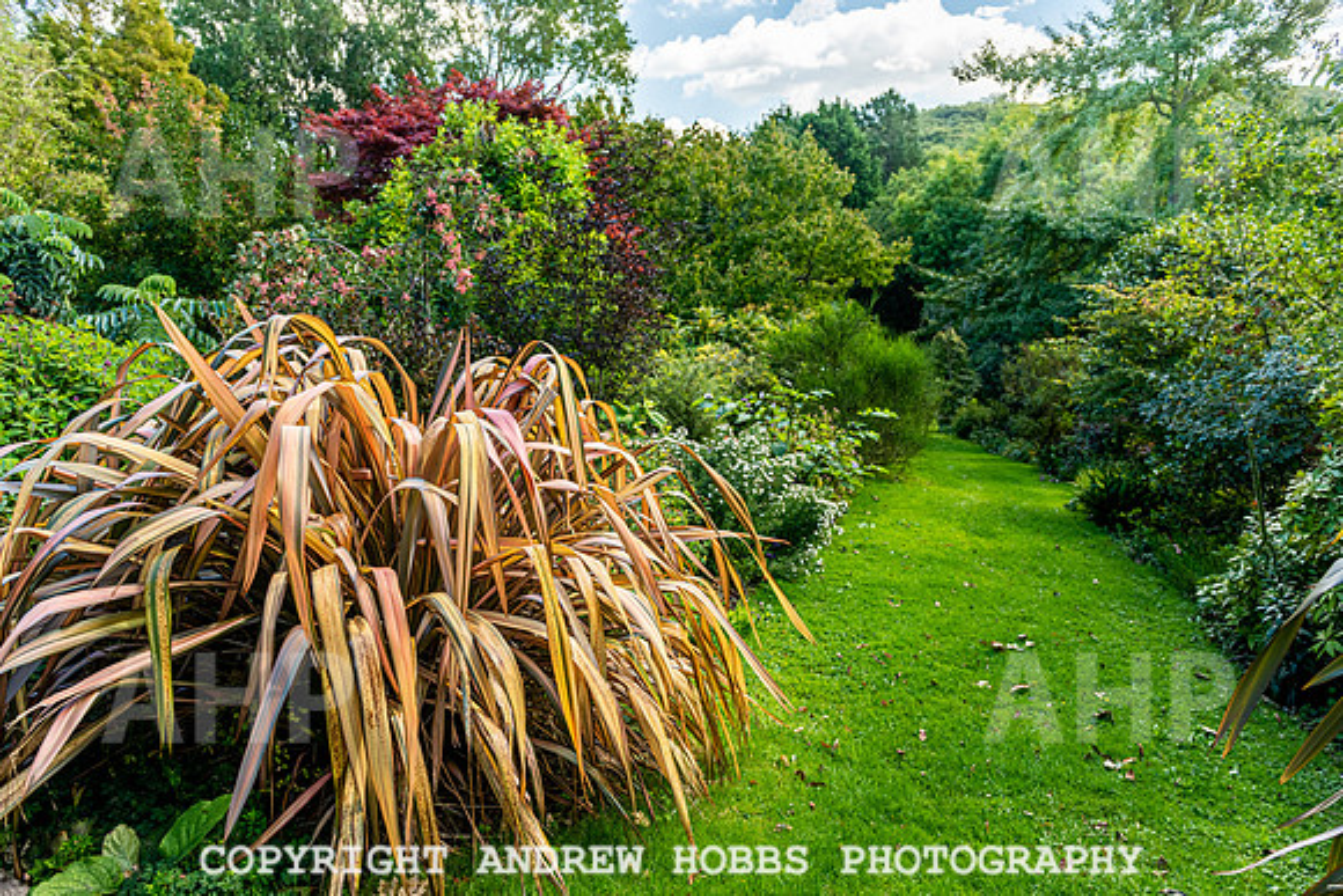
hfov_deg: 73.7
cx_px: 672
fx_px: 896
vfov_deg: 53.2
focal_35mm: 24
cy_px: 448
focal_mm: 24
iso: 400
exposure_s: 1/400
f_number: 5
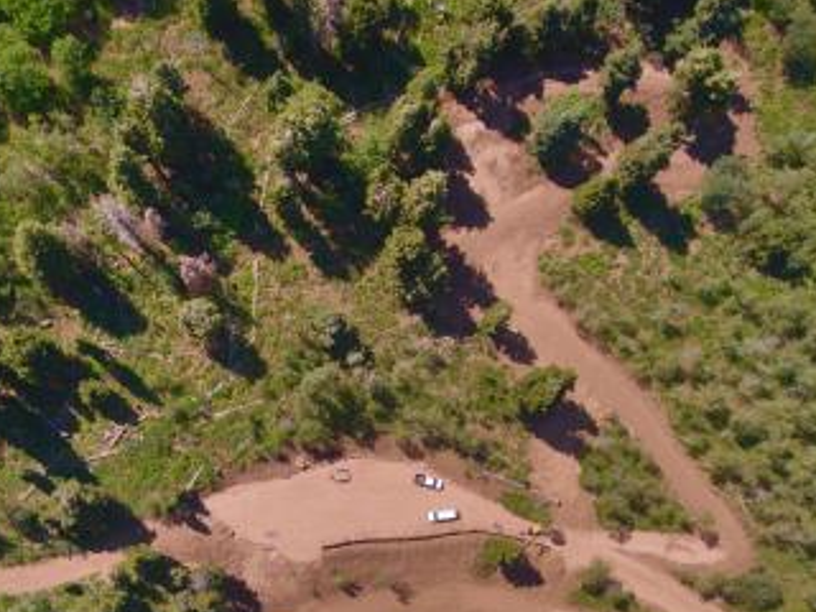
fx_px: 943
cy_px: 520
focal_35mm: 40
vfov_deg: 34.4
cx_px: 252
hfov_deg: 45.9
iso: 100
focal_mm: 3.61
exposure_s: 1/391
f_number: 2.8
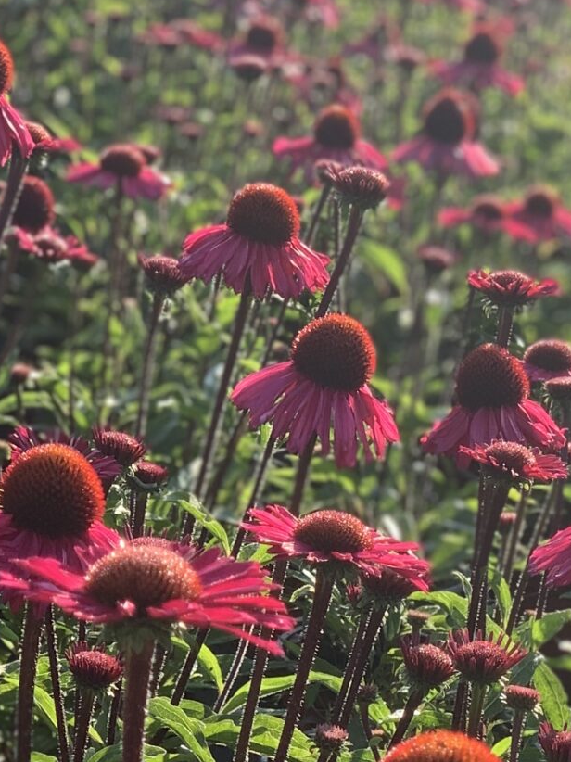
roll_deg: -10.7
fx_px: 3565
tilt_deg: -19.5
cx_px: 641
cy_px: 733
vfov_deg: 12.1
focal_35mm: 162
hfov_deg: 9.1
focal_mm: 6
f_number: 2.4
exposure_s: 1/250
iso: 16
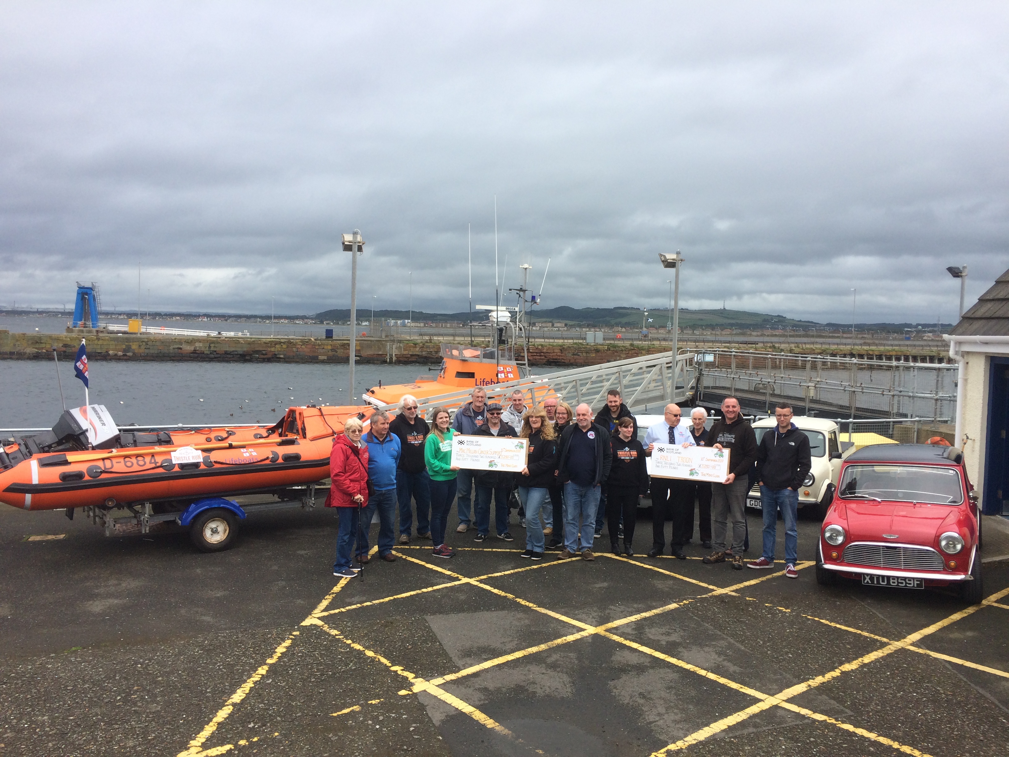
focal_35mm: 29
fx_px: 845
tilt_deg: -3.6
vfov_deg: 48.2
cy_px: 378
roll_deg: +0.1
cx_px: 504
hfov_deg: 61.7
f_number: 2.2
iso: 32
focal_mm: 4.15
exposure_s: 1/805
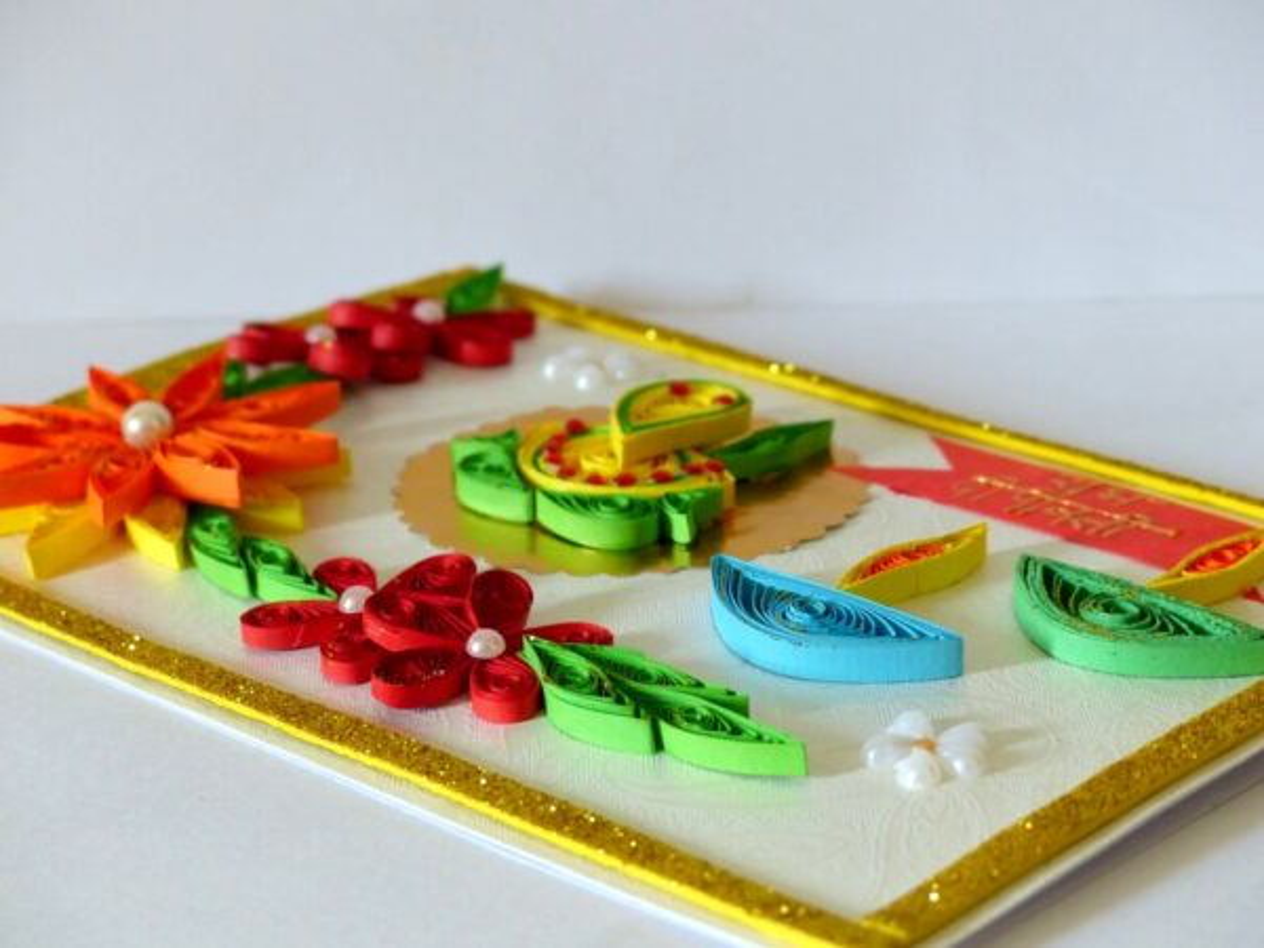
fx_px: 2958
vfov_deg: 18.2
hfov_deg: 24.1
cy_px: 474
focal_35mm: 81
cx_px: 632
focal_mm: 14.5
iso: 320
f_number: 2.8
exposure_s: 1/60
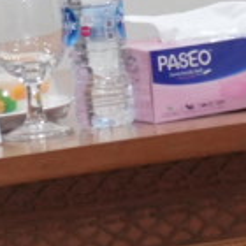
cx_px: -176
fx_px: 8265
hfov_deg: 1.7
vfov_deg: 1.7
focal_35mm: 1028
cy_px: -153
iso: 3200
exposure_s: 1/160
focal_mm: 105
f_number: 4
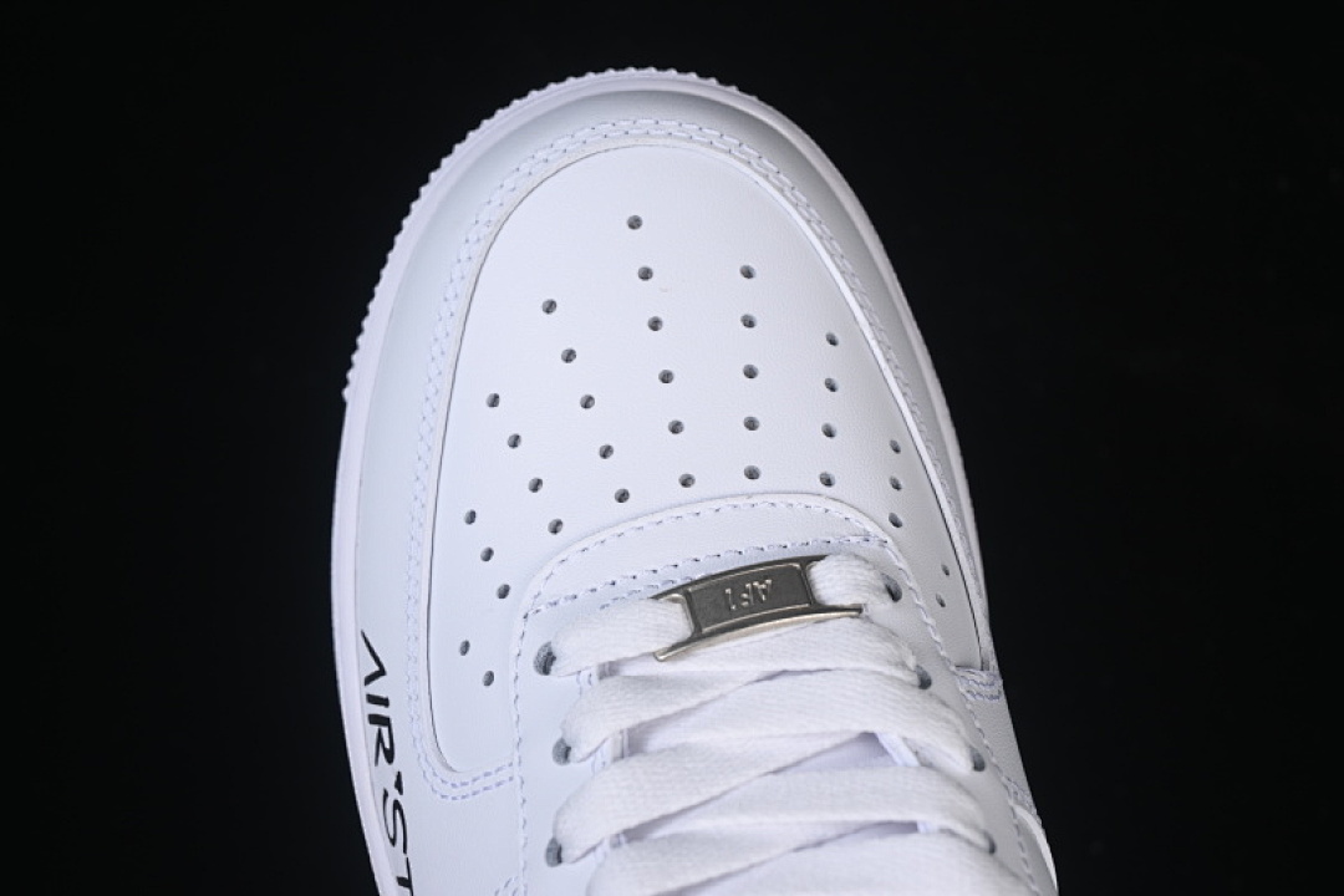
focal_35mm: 75
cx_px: 672
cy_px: 448
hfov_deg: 27.0
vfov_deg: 18.2
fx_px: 2800
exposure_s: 1/100
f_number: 7.1
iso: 160
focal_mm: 50
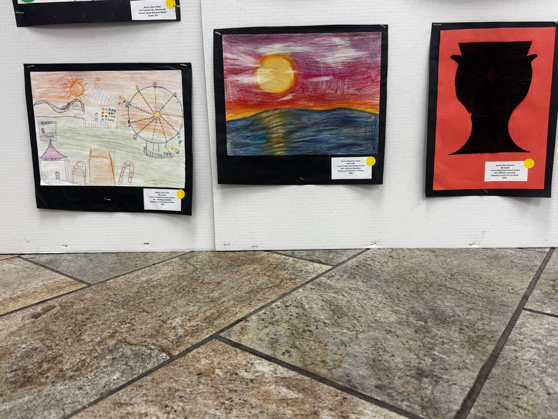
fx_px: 419
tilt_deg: -13.3
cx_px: 292
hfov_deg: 67.3
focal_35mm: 26
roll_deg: +1.7
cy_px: 207
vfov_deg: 53.1
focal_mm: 6.76
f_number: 1.78
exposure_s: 1/60
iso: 125
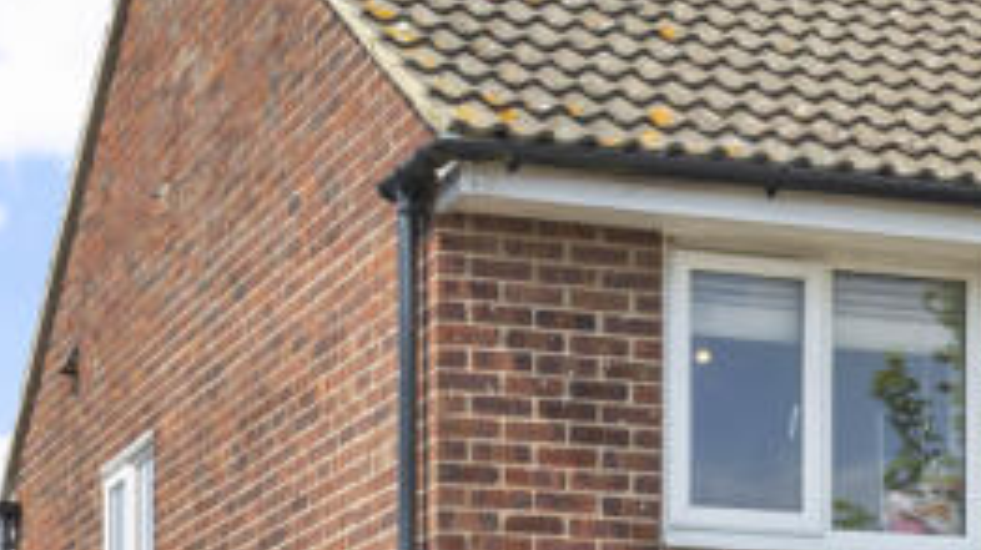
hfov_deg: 16.8
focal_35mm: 127
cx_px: 764
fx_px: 3302
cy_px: 780
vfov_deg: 9.3
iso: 320
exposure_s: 1/160
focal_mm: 31
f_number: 8
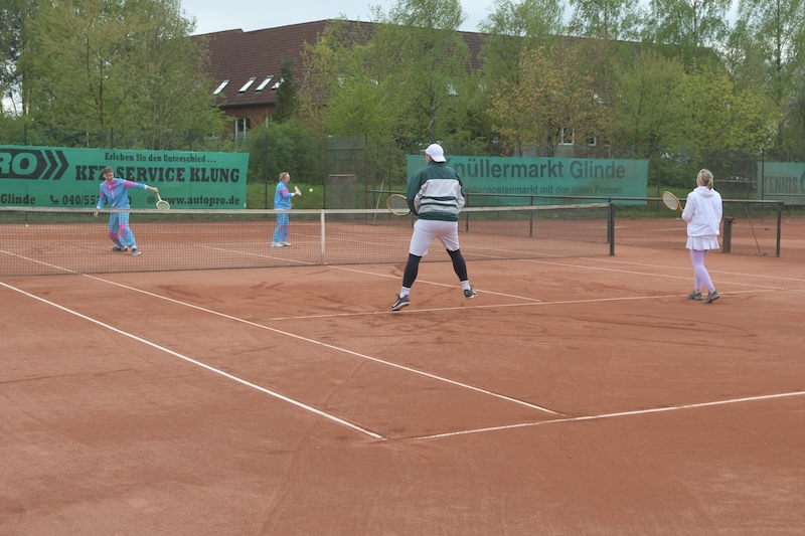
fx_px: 1140
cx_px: 402
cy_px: 268
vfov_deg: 26.5
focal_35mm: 51
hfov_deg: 38.9
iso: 200
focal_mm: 34
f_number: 5.6
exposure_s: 1/500
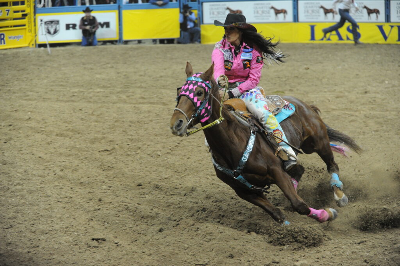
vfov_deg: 14.8
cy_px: 133
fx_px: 1021
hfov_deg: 22.2
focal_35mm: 92
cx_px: 200
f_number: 2.8
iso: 5000
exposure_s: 1/640
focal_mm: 92
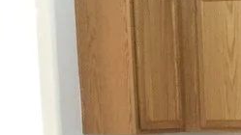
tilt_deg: -7.5
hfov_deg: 14.4
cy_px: 241
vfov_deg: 8.4
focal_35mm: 139
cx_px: 360
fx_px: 888
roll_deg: +0.5
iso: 200
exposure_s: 1/30
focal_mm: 3.3
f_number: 2.4
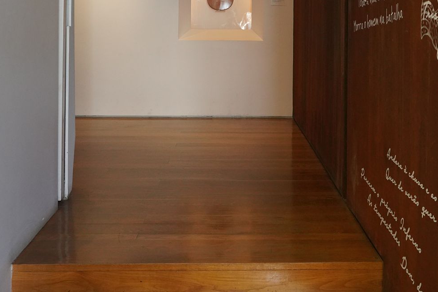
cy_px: 11
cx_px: 237
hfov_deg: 40.3
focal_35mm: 49
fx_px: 596
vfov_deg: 26.3
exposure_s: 1/80
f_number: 7.1
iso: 3200
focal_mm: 24
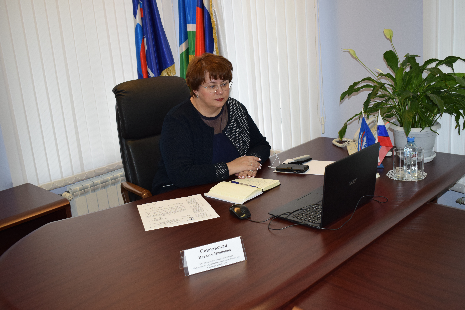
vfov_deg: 33.0
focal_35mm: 40
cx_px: 232
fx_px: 523
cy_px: 155
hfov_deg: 47.9
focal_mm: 27
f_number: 5
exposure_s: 1/100
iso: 800
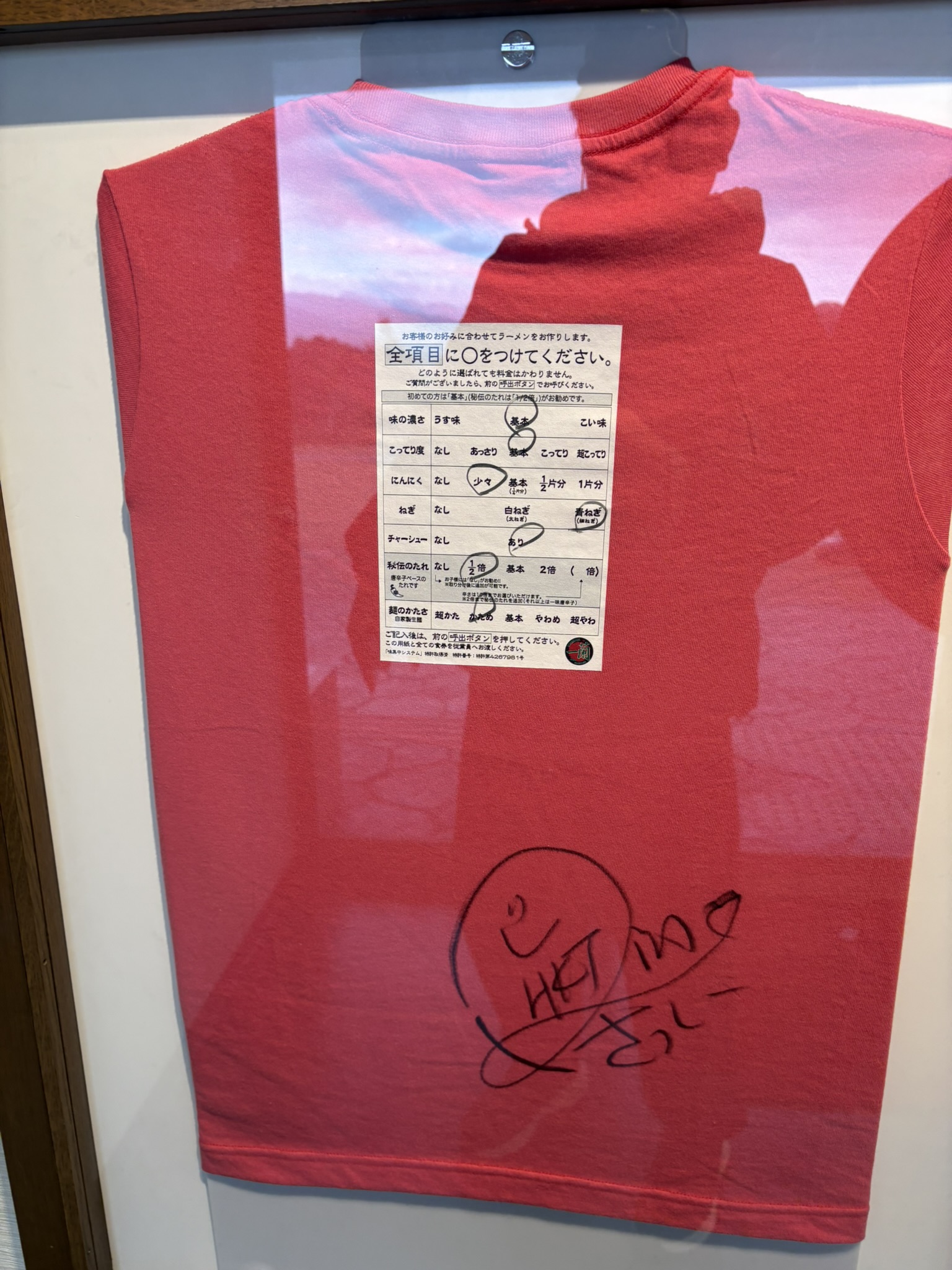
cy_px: 635
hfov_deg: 53.1
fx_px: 953
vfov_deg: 67.3
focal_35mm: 26
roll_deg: +0.6
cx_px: 476
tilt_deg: -14.9
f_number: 1.6
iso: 64
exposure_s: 1/115
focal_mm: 5.96
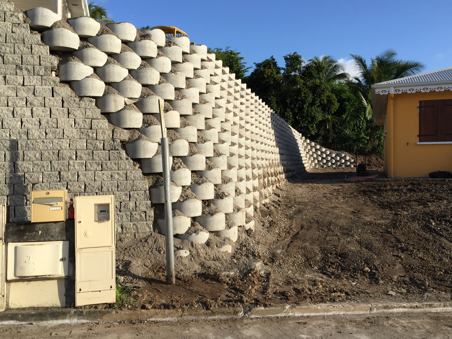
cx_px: 245
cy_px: 168
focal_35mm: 34
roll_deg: -0.5
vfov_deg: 41.8
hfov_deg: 53.9
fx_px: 444
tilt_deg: -0.3
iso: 32
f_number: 2.2
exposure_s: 1/1647
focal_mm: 4.15
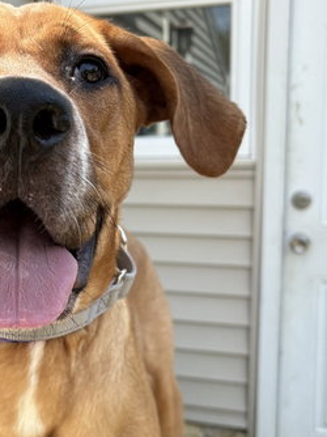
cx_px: 26
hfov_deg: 26.9
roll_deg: +0.4
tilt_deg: -6.2
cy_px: 222
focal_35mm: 52
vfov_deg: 36.8
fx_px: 656
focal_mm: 5.96
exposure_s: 1/830
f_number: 1.6
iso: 50
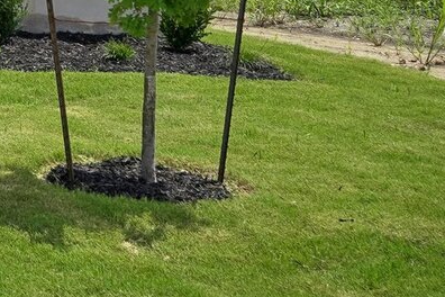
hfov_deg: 13.2
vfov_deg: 9.7
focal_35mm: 133
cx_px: -460
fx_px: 1644
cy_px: -284
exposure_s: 1/500
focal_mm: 32.5
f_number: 8
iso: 100
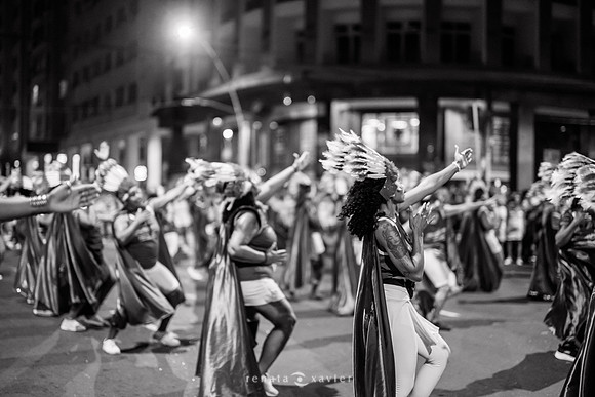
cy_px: 198
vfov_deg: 27.0
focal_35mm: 50
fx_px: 827
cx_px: 298
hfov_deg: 39.6
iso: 2000
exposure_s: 1/320
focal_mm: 50
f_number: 1.2
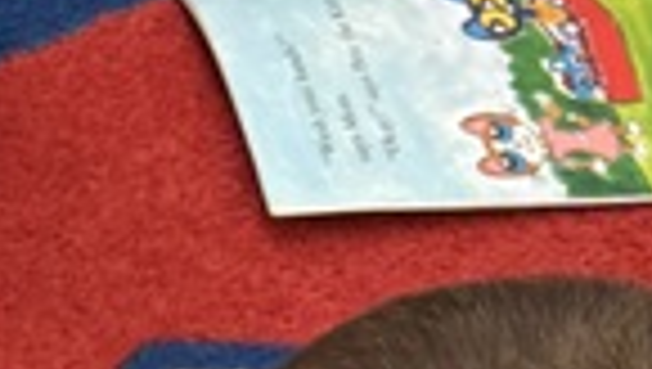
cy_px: 1665
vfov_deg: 5.2
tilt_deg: -61.9
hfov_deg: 10.5
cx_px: -193
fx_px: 3462
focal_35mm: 200
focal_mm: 5.96
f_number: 1.6
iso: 125
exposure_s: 1/120
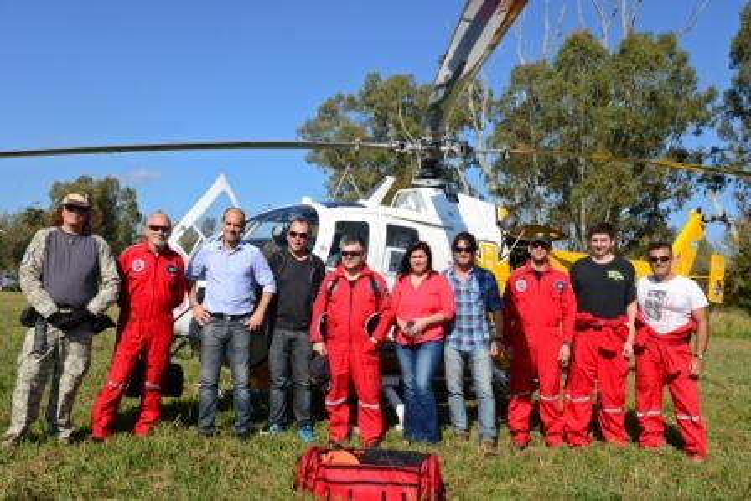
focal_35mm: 29
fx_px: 605
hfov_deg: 63.6
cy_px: 250
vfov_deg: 45.0
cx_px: 376
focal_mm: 29
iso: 640
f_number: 16
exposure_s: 1/500
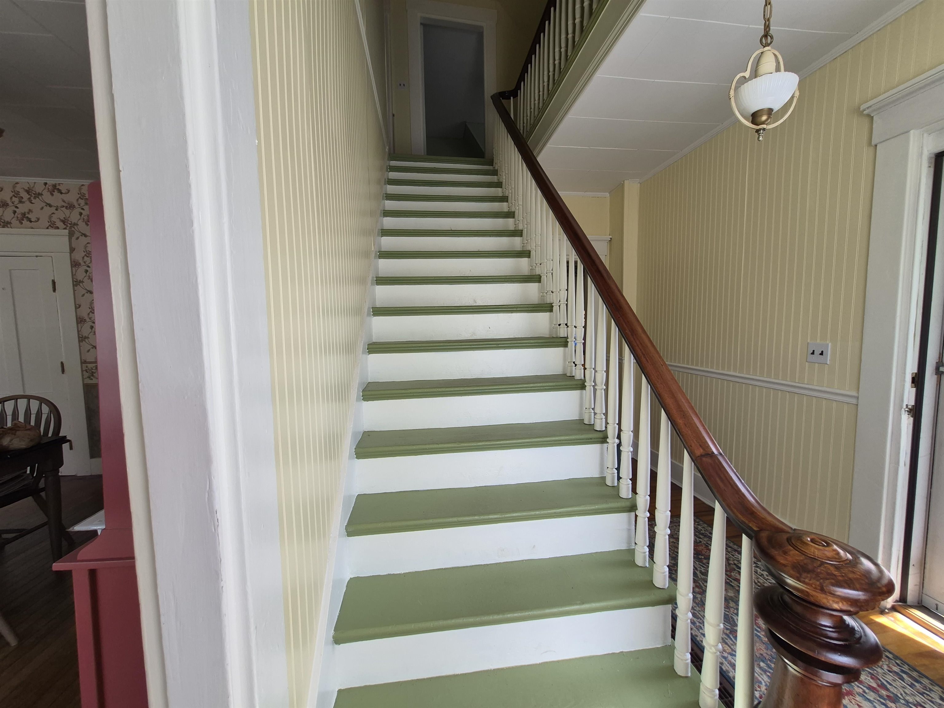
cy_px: 354
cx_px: 472
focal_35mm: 13
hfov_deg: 106.2
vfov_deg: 89.9
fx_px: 355
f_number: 2.2
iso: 64
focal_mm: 1.74
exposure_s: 1/120
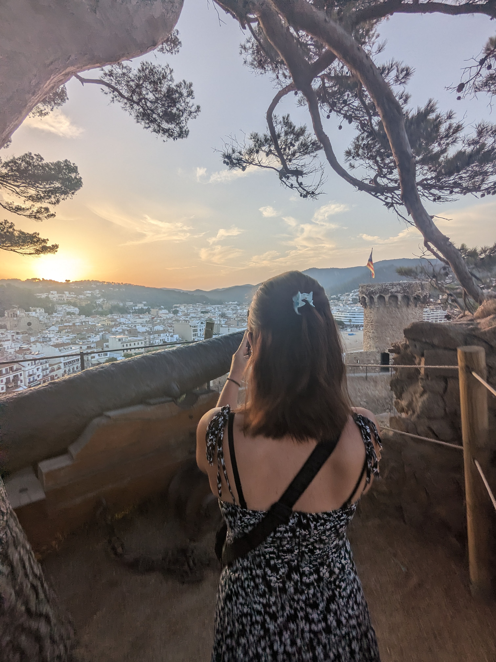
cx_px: 248
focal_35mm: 16
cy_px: 331
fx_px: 306
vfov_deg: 94.5
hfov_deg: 78.1
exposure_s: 1/588
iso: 25
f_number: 2.2
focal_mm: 2.35
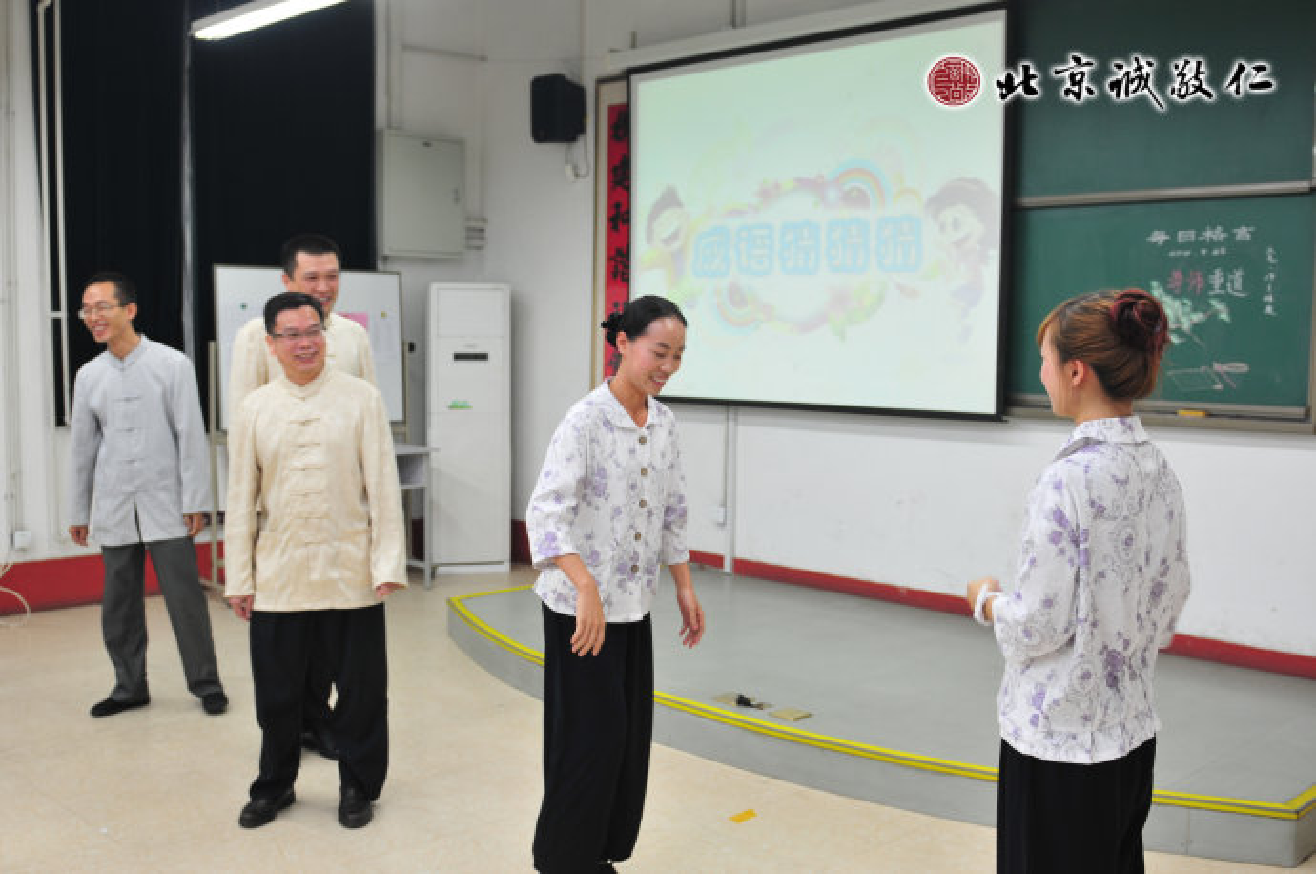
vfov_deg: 36.8
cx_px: 658
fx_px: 1314
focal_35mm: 36
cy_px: 437
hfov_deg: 53.2
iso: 200
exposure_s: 1/50
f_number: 2.8
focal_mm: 24
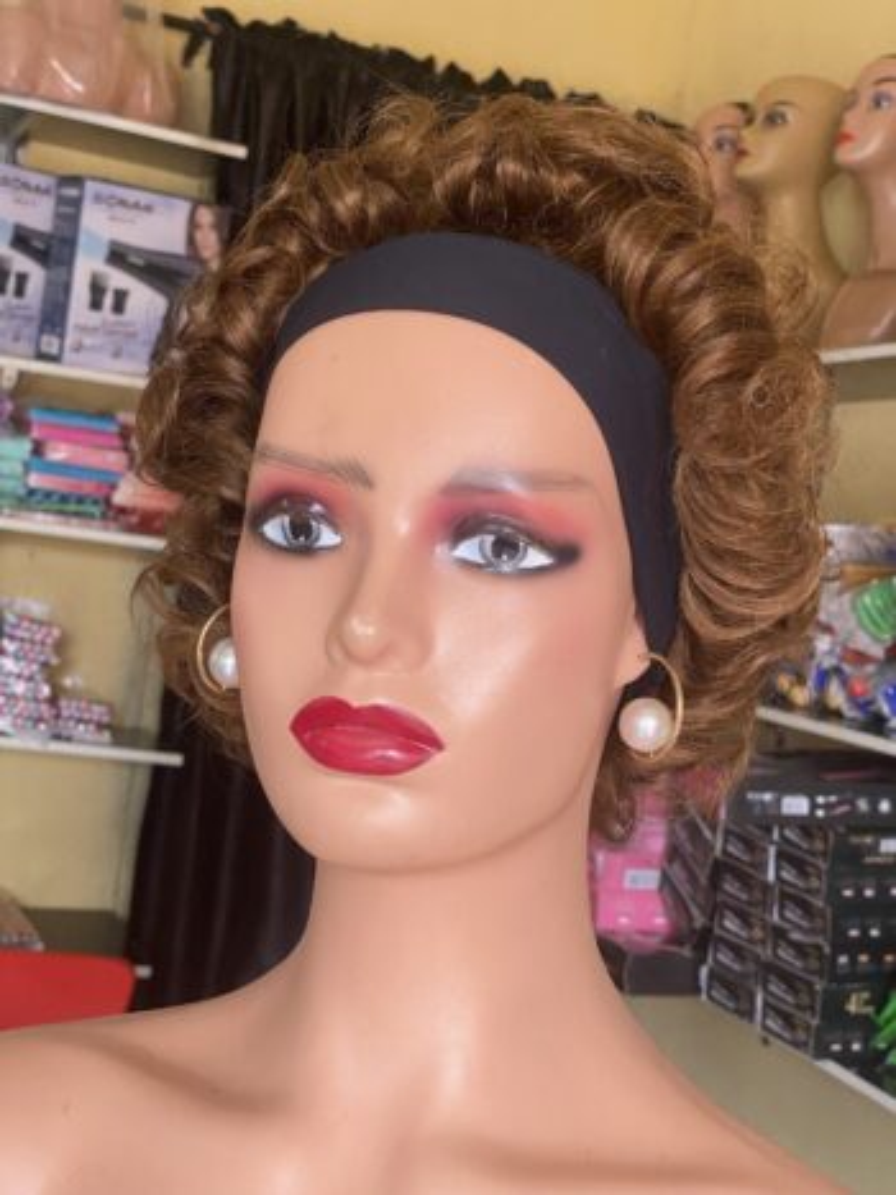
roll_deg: -7.5
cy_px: 598
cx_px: 448
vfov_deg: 36.8
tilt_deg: +0.3
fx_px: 1795
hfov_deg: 28.0
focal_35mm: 52
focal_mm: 6
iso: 160
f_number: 2
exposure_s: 1/94
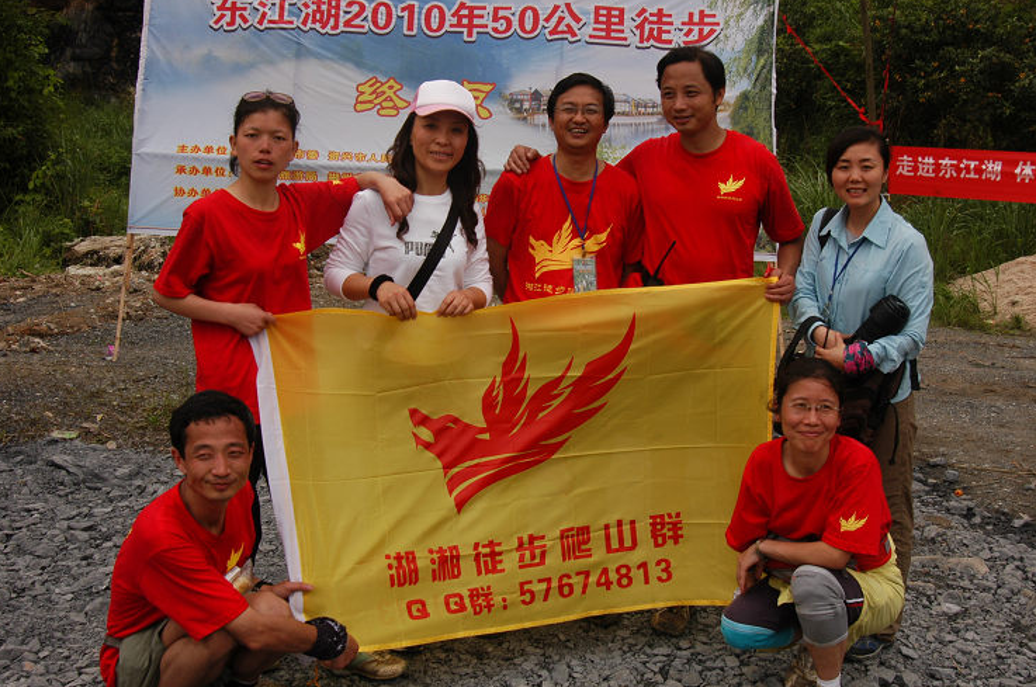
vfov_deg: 31.8
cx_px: 551
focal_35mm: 42
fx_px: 1207
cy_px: 348
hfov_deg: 46.4
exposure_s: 1/500
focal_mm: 24
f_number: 6.3
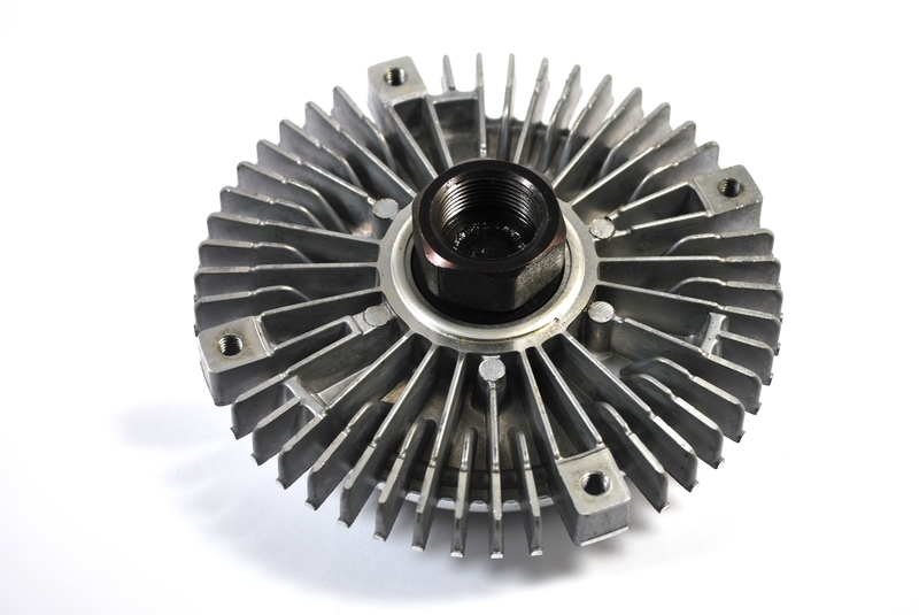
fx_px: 1840
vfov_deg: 19.0
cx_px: 460
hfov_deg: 28.0
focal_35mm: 72
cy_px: 308
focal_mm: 48
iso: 200
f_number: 5.6
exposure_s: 1/100
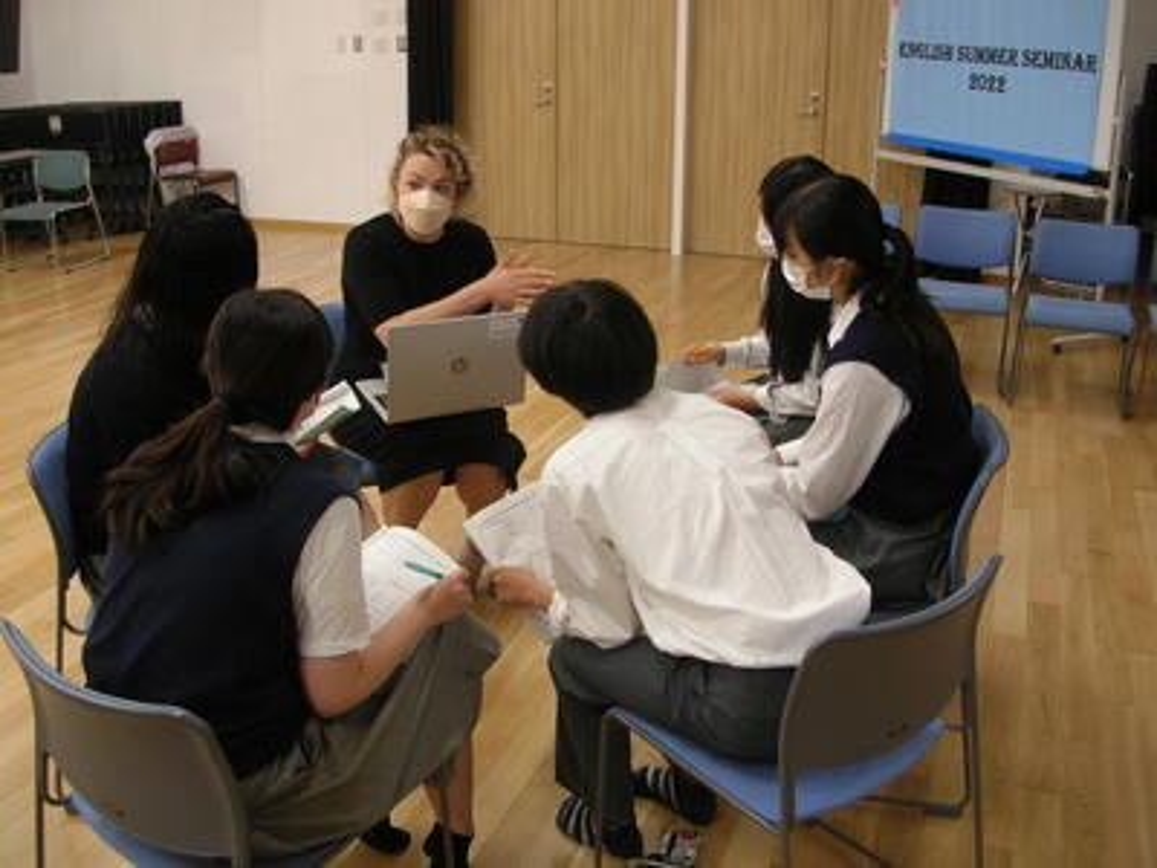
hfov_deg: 52.6
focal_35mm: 35
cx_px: 578
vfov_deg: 40.7
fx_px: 1170
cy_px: 434
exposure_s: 1/12
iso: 50
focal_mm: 5.8
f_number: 2.8
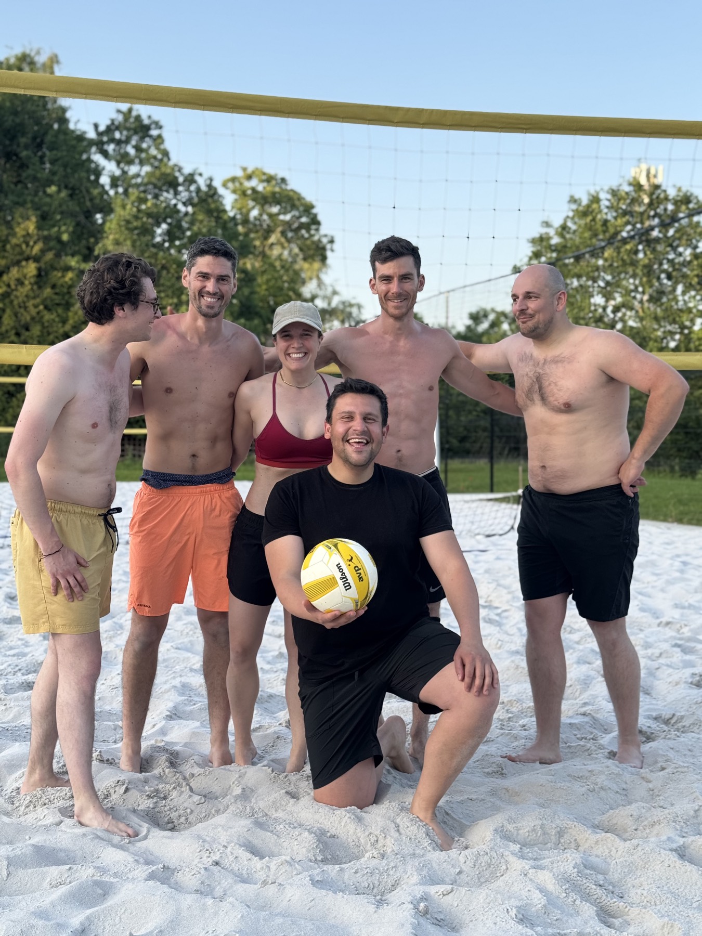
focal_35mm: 48
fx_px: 1298
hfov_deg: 30.3
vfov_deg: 39.7
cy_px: 468
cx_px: 351
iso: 64
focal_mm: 6.76
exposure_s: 1/379
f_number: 1.78
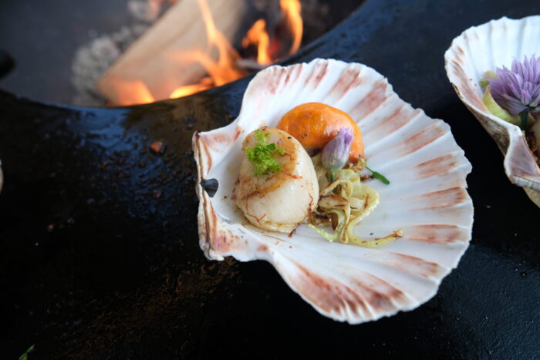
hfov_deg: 84.0
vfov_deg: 62.0
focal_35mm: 20
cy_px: 180
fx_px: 300
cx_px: 270
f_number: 3.6
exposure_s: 1/200
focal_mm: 13
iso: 200
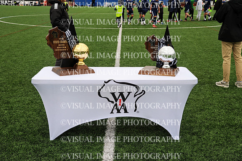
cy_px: 80
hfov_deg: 38.2
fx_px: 349
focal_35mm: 52
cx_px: 121
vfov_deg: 26.0
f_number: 7.1
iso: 200
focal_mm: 52
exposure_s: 1/250
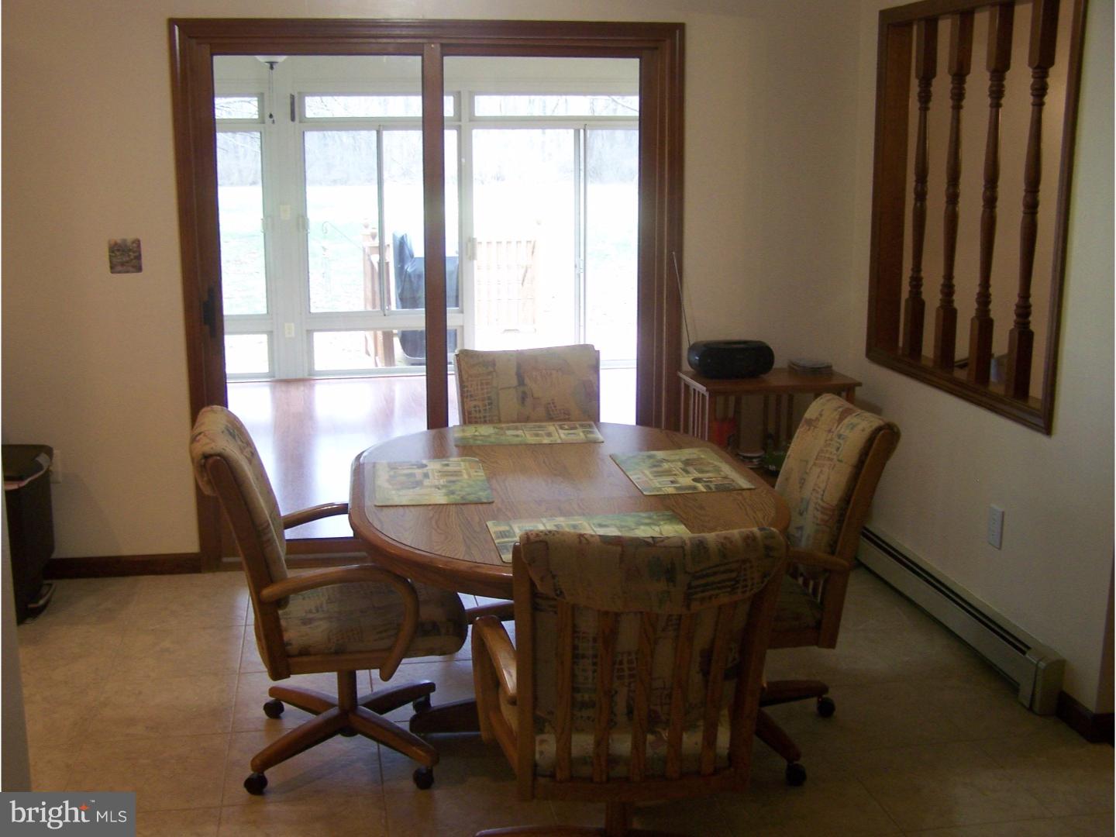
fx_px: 1225
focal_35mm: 38
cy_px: 418
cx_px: 558
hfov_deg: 49.0
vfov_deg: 37.7
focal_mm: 6.3
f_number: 2.8
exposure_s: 1/25
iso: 160
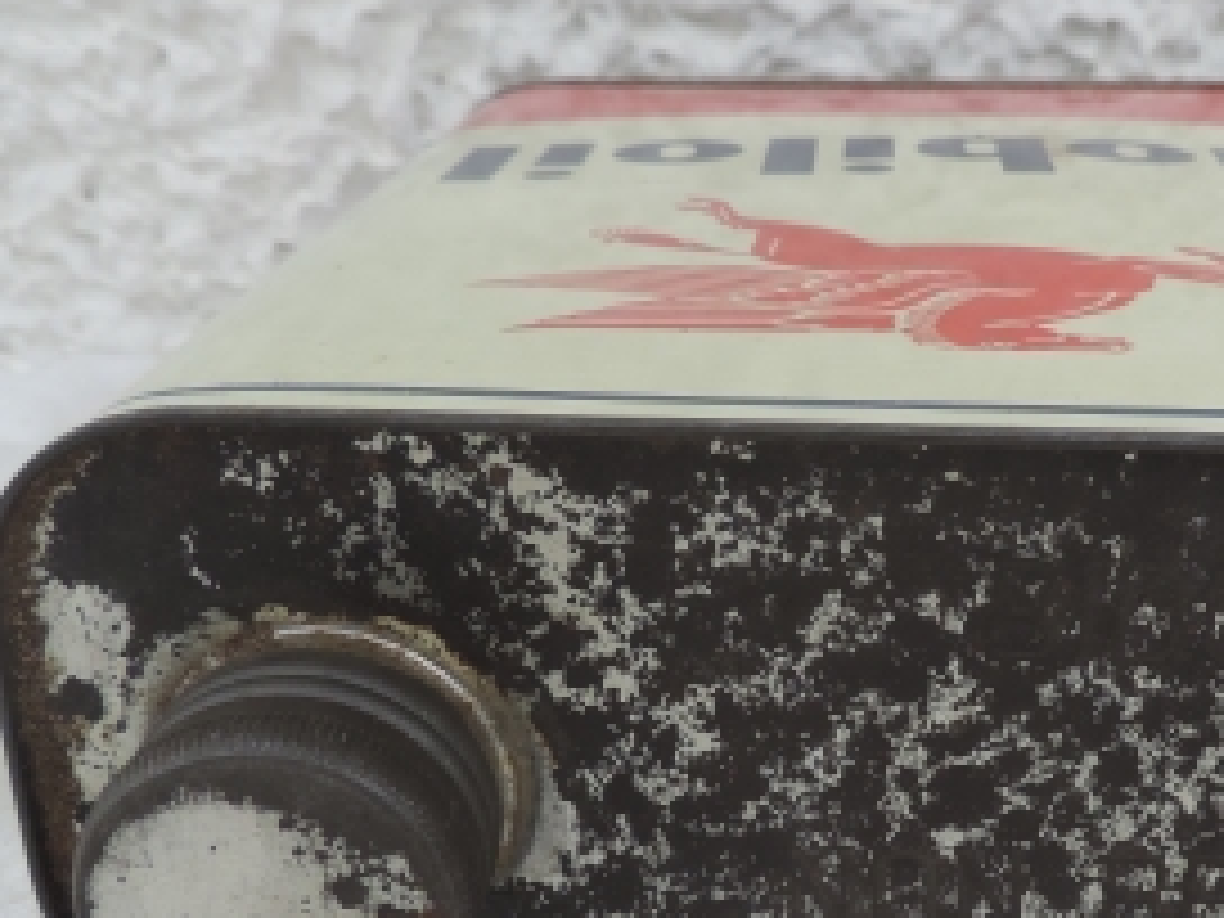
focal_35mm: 53
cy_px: 702
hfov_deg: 35.3
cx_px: 927
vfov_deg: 27.1
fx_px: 1874
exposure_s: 1/400
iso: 80
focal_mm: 4.3
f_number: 3
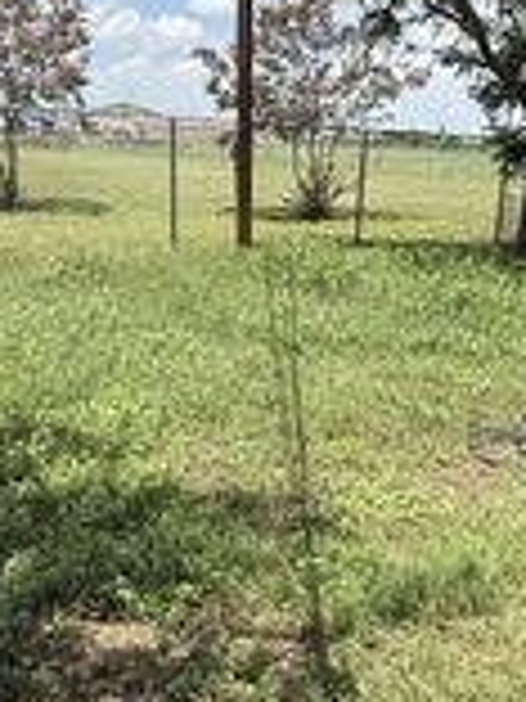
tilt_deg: -16.5
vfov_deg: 41.9
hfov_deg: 32.1
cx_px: 294
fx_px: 912
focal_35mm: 45
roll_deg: -4.7
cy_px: 410
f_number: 2.2
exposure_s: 1/1464
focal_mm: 2.22
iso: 50
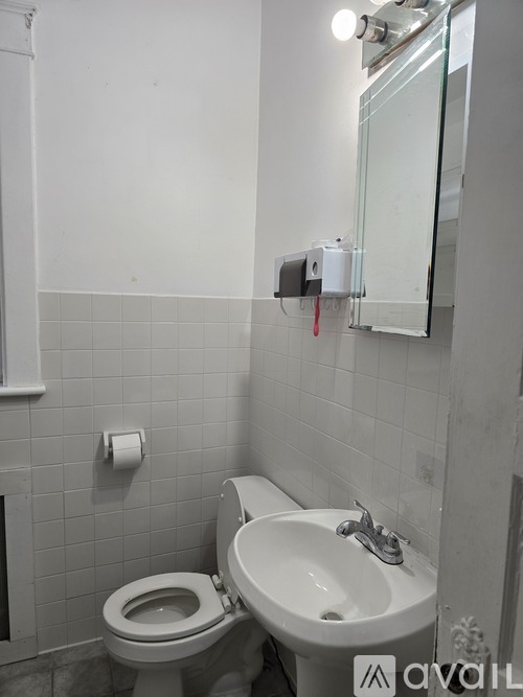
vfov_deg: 73.9
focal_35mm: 23
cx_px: 262
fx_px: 463
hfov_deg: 58.9
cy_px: 348
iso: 125
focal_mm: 6.3
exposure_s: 1/120
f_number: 1.7
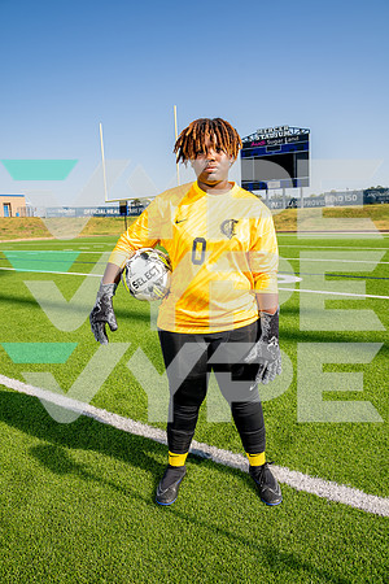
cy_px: 292
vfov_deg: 73.7
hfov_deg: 53.1
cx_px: 194
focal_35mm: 24
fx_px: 389
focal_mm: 24
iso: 50
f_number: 7.1
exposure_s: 1/125
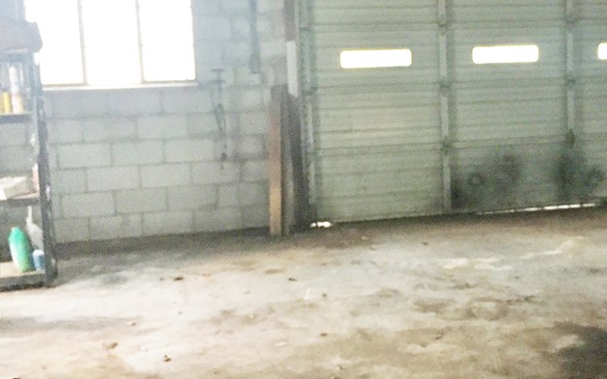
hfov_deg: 39.5
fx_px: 827
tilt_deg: -5.4
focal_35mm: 50
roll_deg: +2.0
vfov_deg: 25.8
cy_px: 156
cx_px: 435
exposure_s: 1/30
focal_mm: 4.15
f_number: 2.2
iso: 200
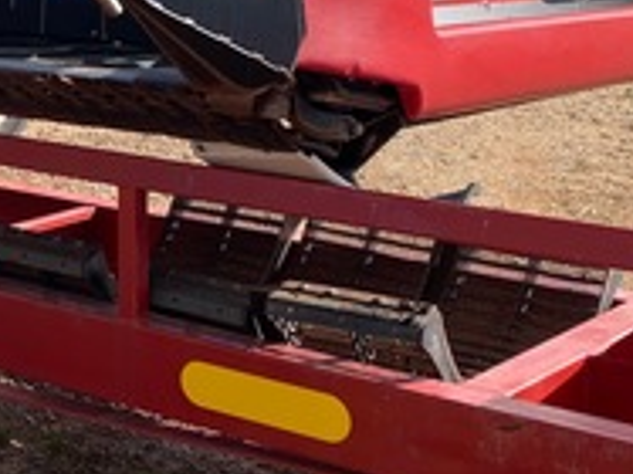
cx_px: -264
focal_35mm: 92
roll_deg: +1.5
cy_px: 29
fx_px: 1681
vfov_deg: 15.8
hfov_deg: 19.2
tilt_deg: -6.2
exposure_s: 1/1330
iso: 32
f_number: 1.8
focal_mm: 4.25
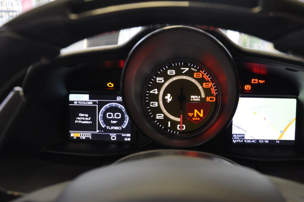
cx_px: 179
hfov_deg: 51.0
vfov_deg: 35.3
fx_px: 317
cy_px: 109
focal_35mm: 38
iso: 400
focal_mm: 21
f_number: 4.5
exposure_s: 1/20
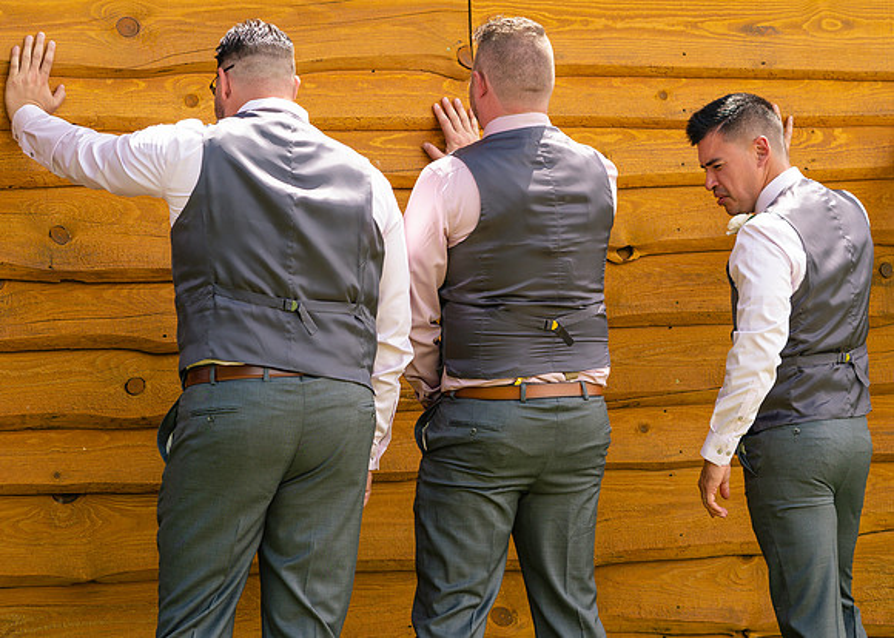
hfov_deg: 12.9
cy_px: 392
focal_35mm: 156
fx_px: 3960
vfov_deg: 9.2
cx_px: 417
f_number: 4.5
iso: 100
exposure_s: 1/200
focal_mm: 85
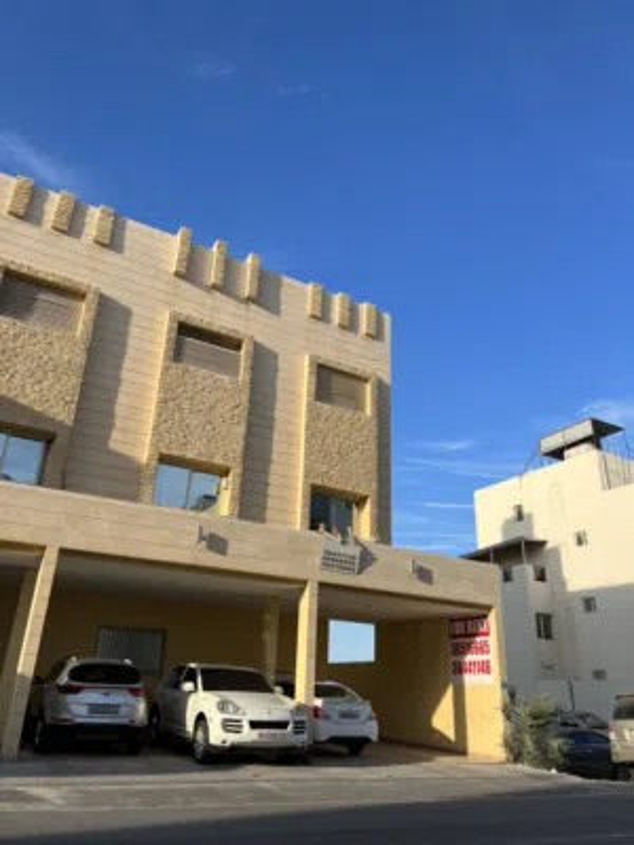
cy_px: 422
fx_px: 635
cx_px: 317
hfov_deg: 53.1
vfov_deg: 67.3
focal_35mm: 26
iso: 50
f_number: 1.5
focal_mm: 5.7
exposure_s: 1/2915
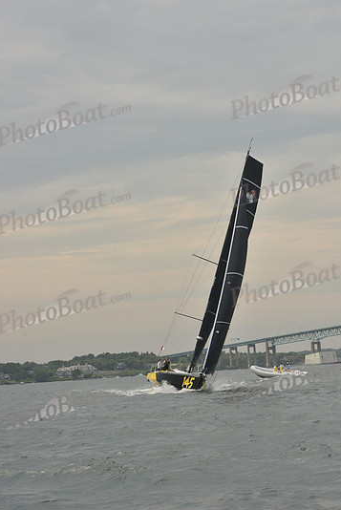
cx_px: 181
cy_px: 246
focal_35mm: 89
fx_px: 1262
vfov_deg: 22.8
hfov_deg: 15.4
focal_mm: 82
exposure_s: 1/500
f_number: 6.3
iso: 250
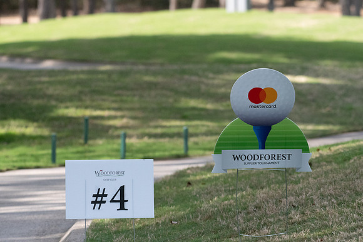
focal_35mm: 300
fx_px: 3026
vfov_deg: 4.6
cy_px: 121
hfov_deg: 6.9
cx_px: 182
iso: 2500
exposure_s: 1/5000
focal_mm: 200
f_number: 5.6
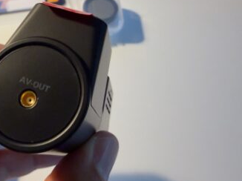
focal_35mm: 43
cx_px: 70
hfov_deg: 42.9
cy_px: 74
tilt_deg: -58.8
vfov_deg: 33.5
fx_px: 300
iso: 320
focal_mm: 2.22
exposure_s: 1/100
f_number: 2.2
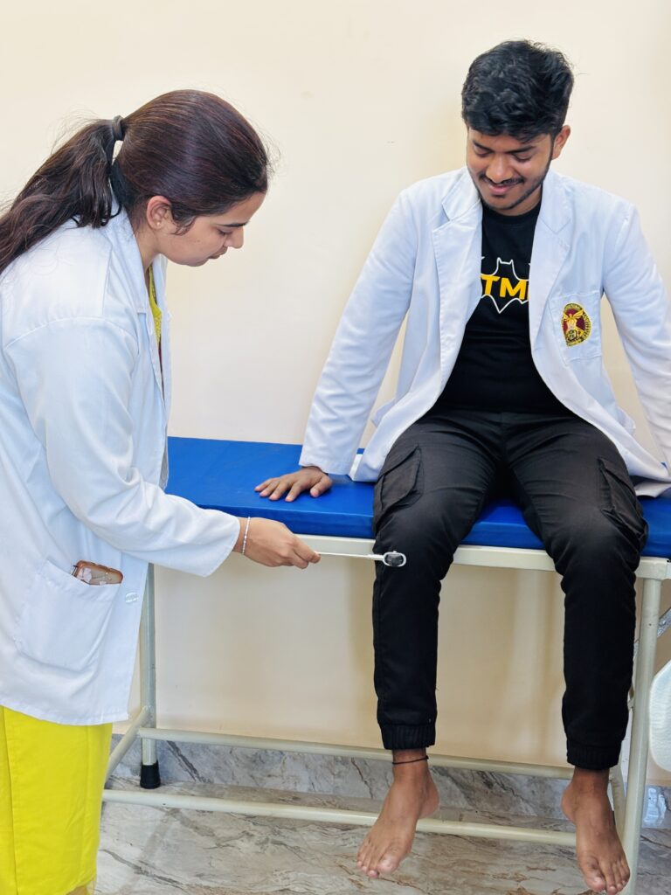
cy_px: 448
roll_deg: -2.4
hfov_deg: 28.0
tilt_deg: -13.6
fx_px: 1344
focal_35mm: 52
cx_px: 336
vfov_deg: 36.8
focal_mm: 5.96
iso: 100
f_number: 1.6
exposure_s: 1/50
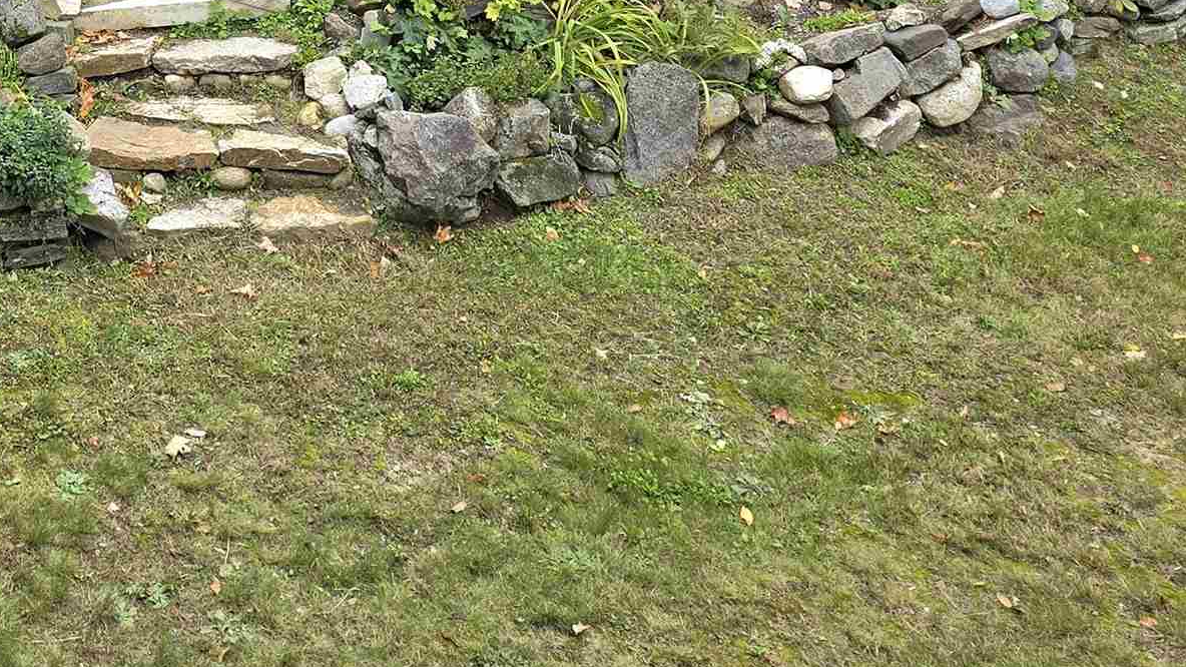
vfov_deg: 16.5
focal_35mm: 65
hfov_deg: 31.5
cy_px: -396
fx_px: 2044
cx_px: 226
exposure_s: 1/185
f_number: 1.7
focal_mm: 6.3
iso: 12
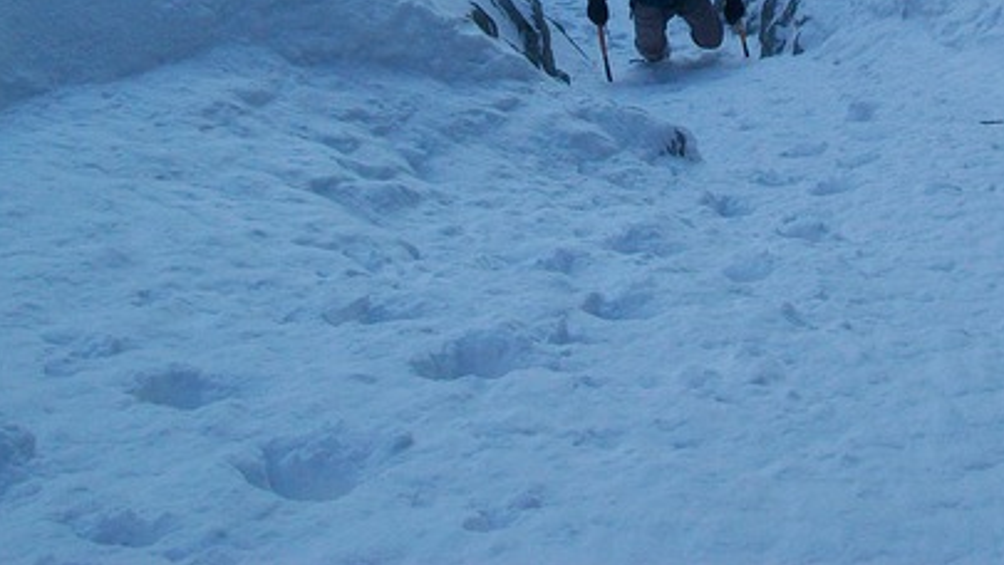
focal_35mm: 86
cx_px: 806
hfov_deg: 24.3
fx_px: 2290
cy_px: -176
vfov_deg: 13.5
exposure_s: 1/320
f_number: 3.2
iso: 64
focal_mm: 7.1
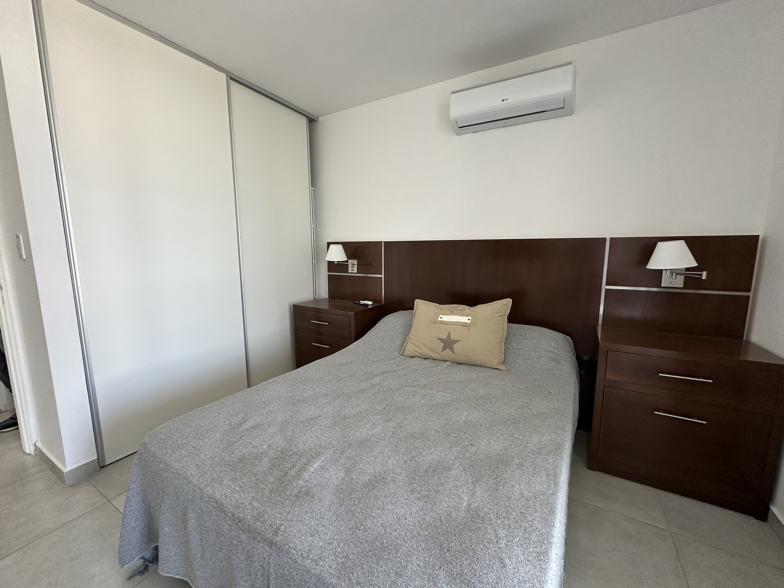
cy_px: 294
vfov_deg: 85.7
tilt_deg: -7.4
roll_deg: +0.3
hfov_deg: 102.1
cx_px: 392
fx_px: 317
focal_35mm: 14
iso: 200
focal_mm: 2.22
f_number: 2.2
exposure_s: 1/99
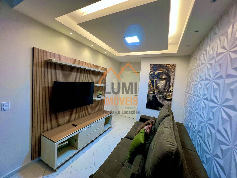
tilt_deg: -4.8
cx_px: 118
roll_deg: -4.1
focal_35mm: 13
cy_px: 89
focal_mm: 1.57
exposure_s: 1/60
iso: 160
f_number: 1.8
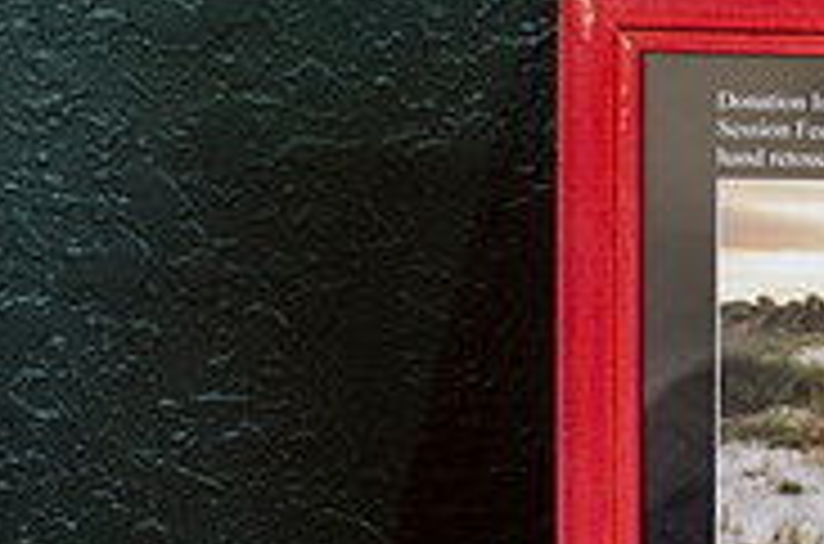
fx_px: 3265
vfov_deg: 9.5
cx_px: 1148
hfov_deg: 13.7
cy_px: 427
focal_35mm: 143
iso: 400
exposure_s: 1/20
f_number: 4
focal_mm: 30
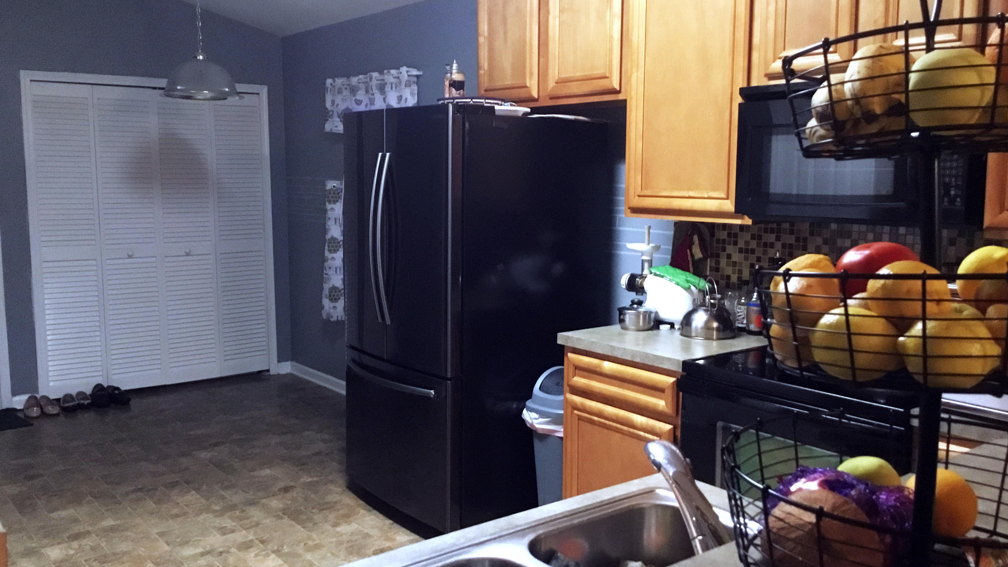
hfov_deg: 58.0
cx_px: 505
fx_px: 909
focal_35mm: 34
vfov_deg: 34.6
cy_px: 279
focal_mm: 3.3
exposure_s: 1/15
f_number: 2.4
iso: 500
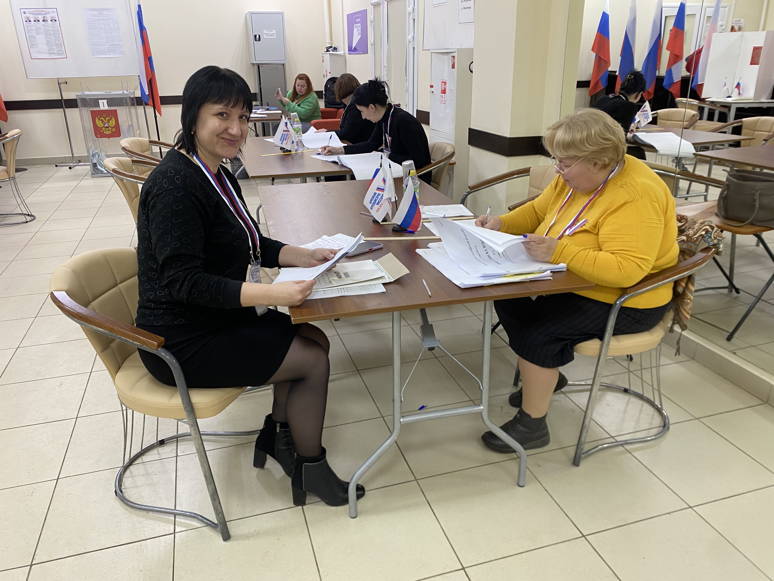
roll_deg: +0.4
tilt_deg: -22.5
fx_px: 581
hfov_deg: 67.3
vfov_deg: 53.1
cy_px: 290
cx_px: 387
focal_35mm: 26
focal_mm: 4.25
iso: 100
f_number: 1.8
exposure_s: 1/50
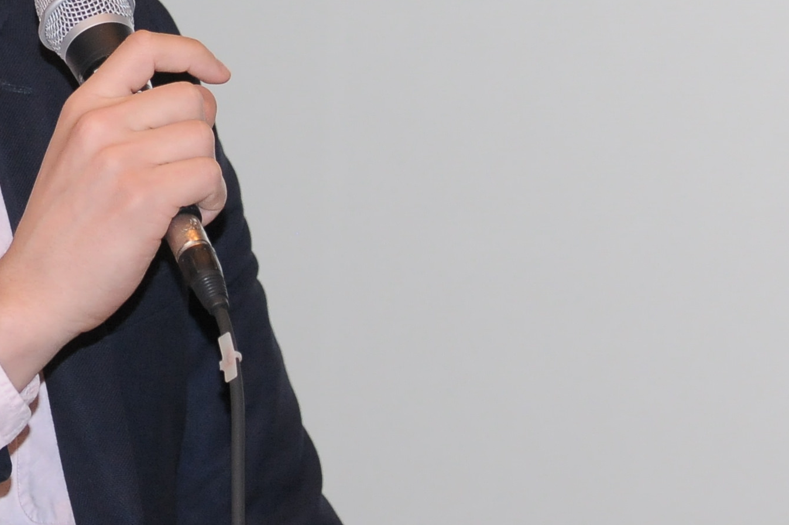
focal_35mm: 477
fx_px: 10444
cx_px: -195
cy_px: -248
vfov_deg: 2.9
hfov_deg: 4.3
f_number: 2.8
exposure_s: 1/125
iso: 800
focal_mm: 100
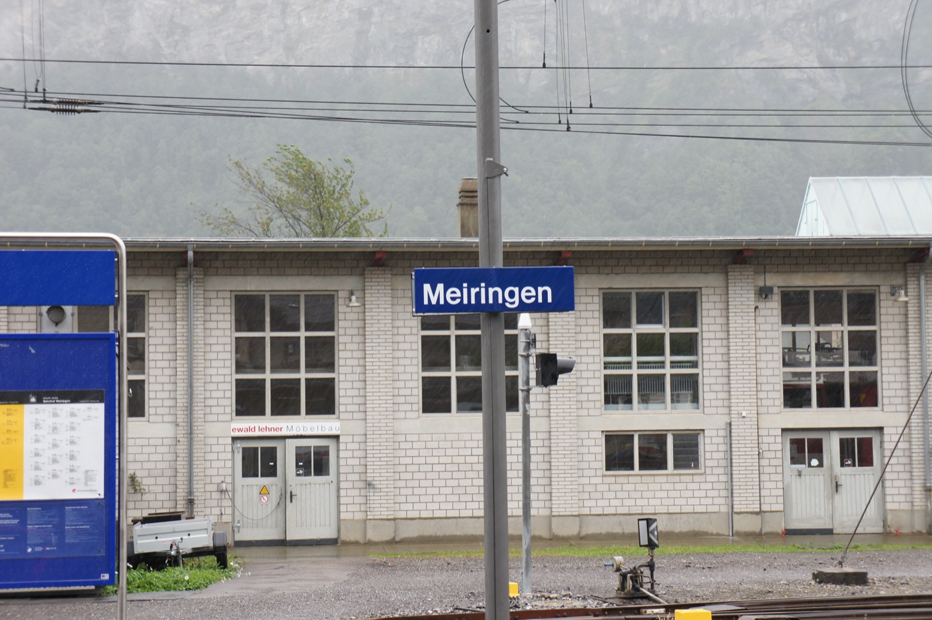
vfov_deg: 16.5
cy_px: 310
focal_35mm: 82
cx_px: 466
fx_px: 2134
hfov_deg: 24.6
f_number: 5.6
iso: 320
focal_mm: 55
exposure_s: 1/100
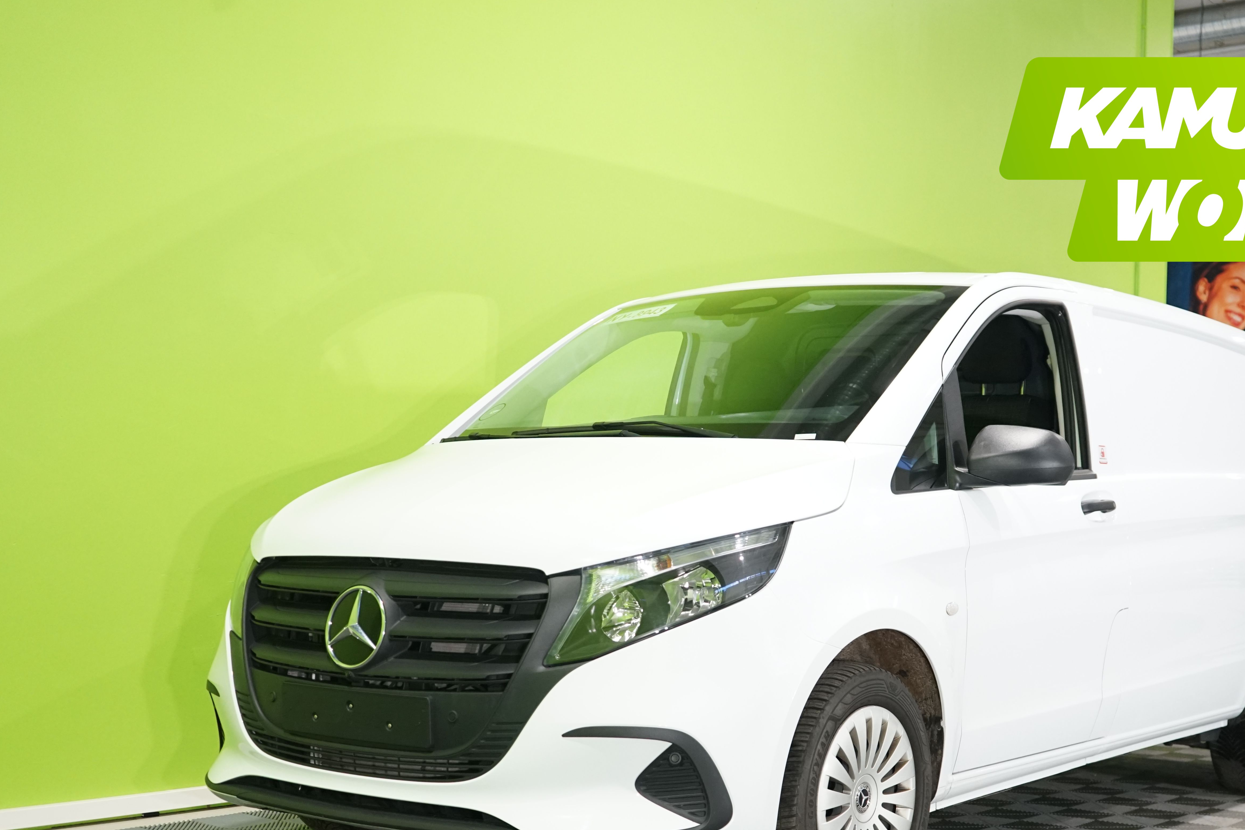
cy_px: 534
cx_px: 767
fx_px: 1694
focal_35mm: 49
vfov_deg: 27.4
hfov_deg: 40.1
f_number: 4
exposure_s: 1/125
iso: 2000
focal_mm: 38
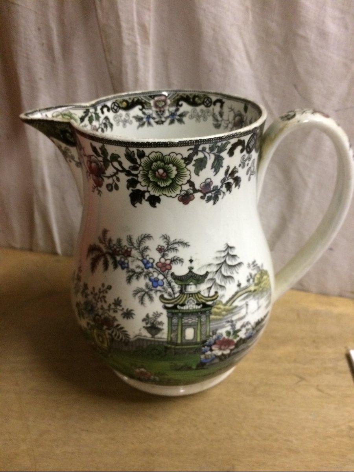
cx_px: 177
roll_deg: +1.6
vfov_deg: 61.7
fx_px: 395
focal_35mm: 29
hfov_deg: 48.2
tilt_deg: -30.7
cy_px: 236
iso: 250
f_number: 2.2
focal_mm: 4.15
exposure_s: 1/17
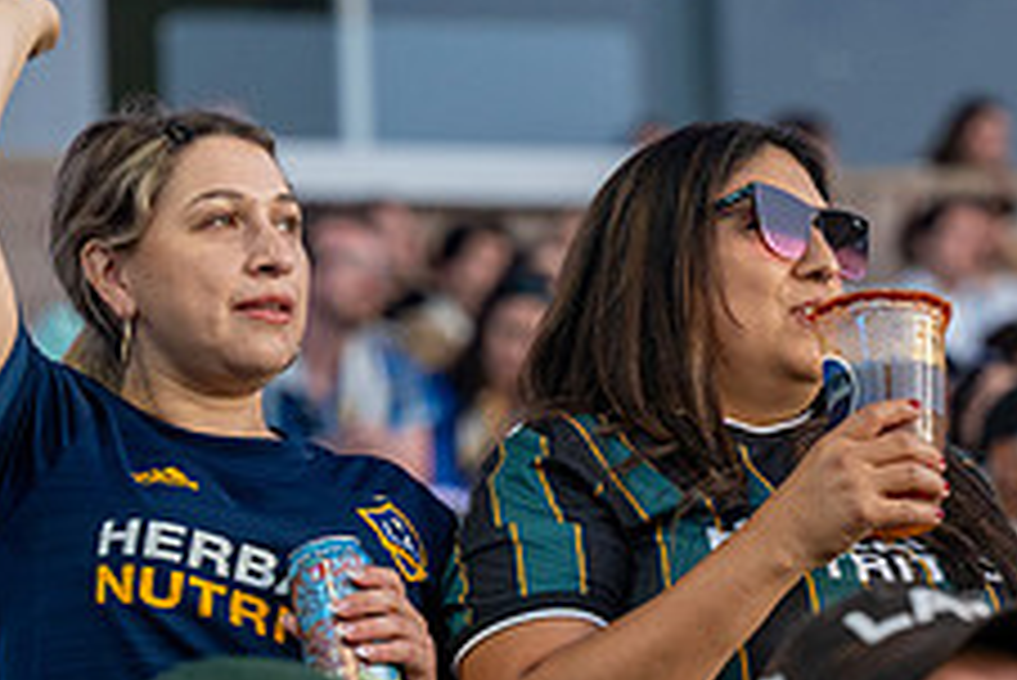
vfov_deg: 5.1
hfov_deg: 7.6
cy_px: 342
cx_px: 670
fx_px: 7604
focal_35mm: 269
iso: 2500
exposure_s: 1/320
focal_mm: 105
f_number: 3.5
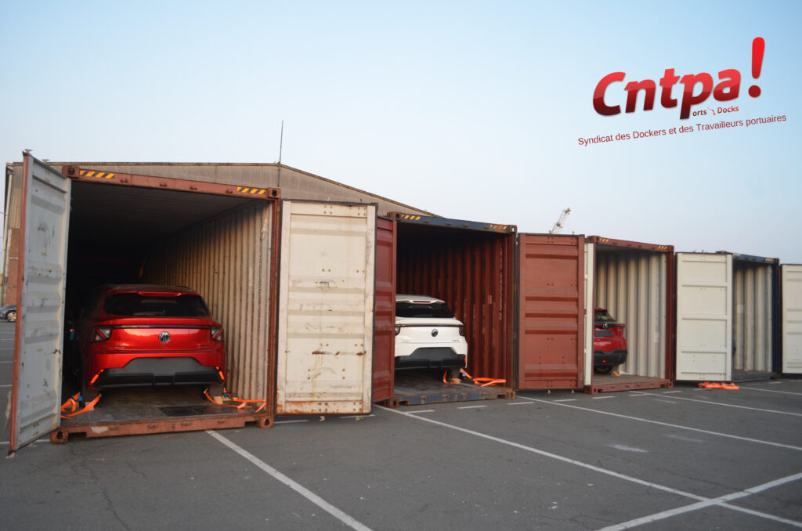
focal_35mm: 30
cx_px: 401
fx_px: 667
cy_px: 266
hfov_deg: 62.0
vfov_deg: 43.4
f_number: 4
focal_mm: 20
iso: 640
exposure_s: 1/60
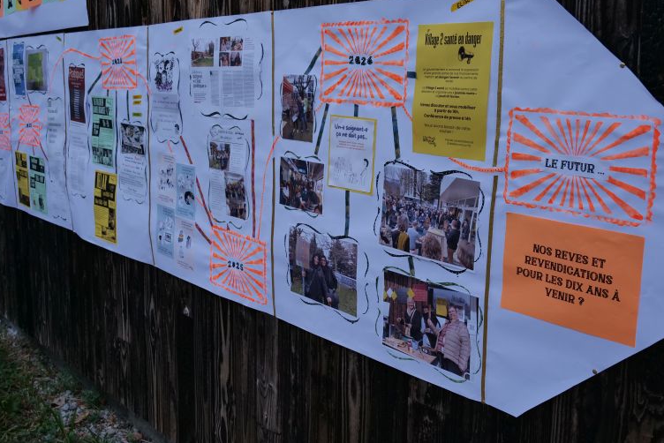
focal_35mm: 37
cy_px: 192
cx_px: 332
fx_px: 683
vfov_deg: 35.9
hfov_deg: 51.9
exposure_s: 1/60
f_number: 7.1
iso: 1250
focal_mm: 29
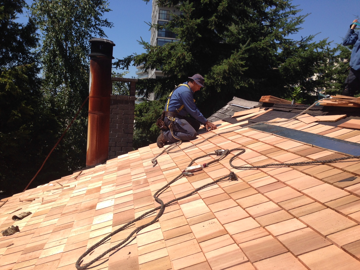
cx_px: 180
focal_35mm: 33
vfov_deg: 42.9
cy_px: 135
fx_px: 343
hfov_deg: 55.4
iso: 50
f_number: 2.4
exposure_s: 1/1748
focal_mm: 4.12
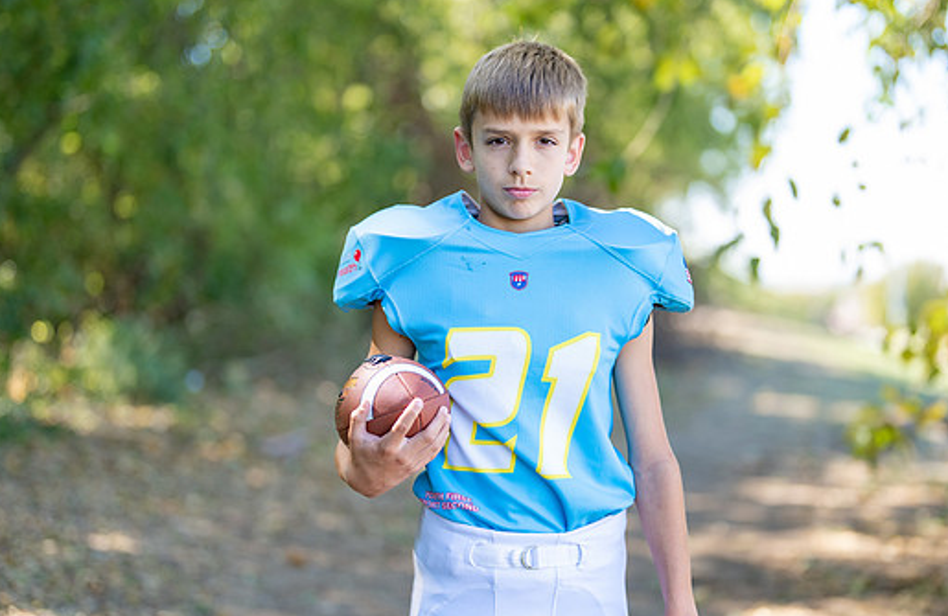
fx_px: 1673
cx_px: 536
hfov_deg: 31.6
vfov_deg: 20.9
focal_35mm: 64
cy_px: 343
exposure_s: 1/800
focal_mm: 50
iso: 100
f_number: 1.2
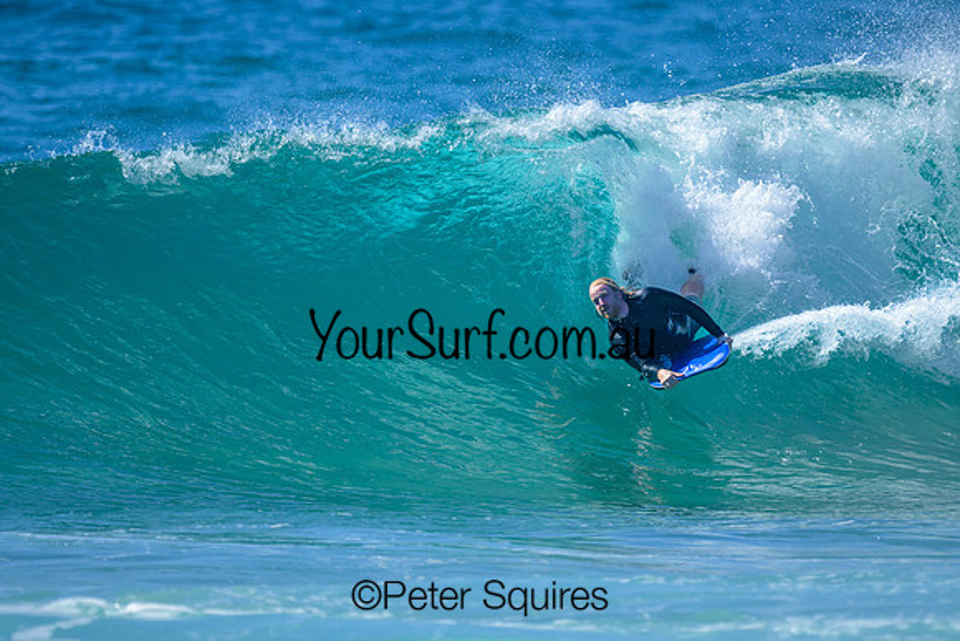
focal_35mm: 1100
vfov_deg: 1.3
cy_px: 276
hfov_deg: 1.9
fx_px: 29336
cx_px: 492
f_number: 6.3
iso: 400
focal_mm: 800
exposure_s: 1/2500
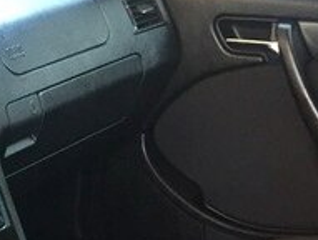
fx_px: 920
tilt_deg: -29.0
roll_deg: +0.2
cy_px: 314
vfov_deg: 14.2
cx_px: -90
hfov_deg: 18.3
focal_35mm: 100
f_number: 2.2
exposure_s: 1/33
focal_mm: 4.15
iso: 125
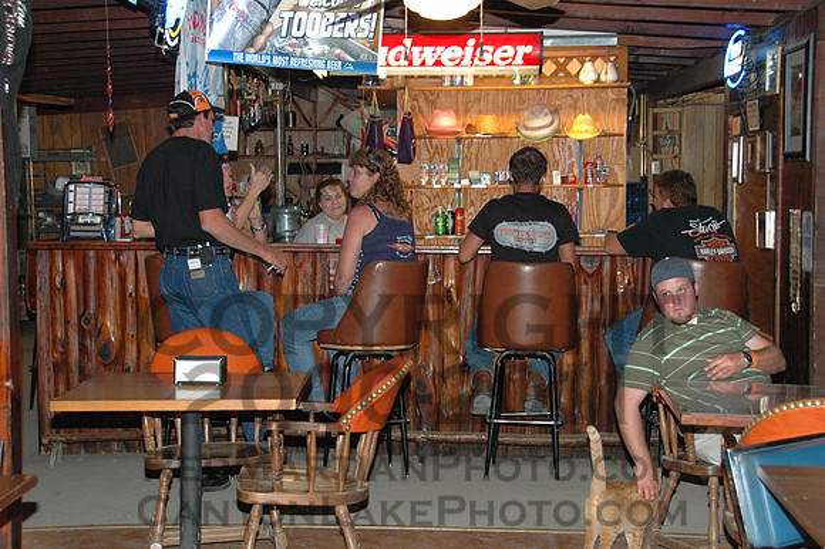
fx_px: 1443
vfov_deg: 21.5
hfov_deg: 31.9
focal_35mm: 63
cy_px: 274
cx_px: 412
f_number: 5.6
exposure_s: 1/60
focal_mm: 42
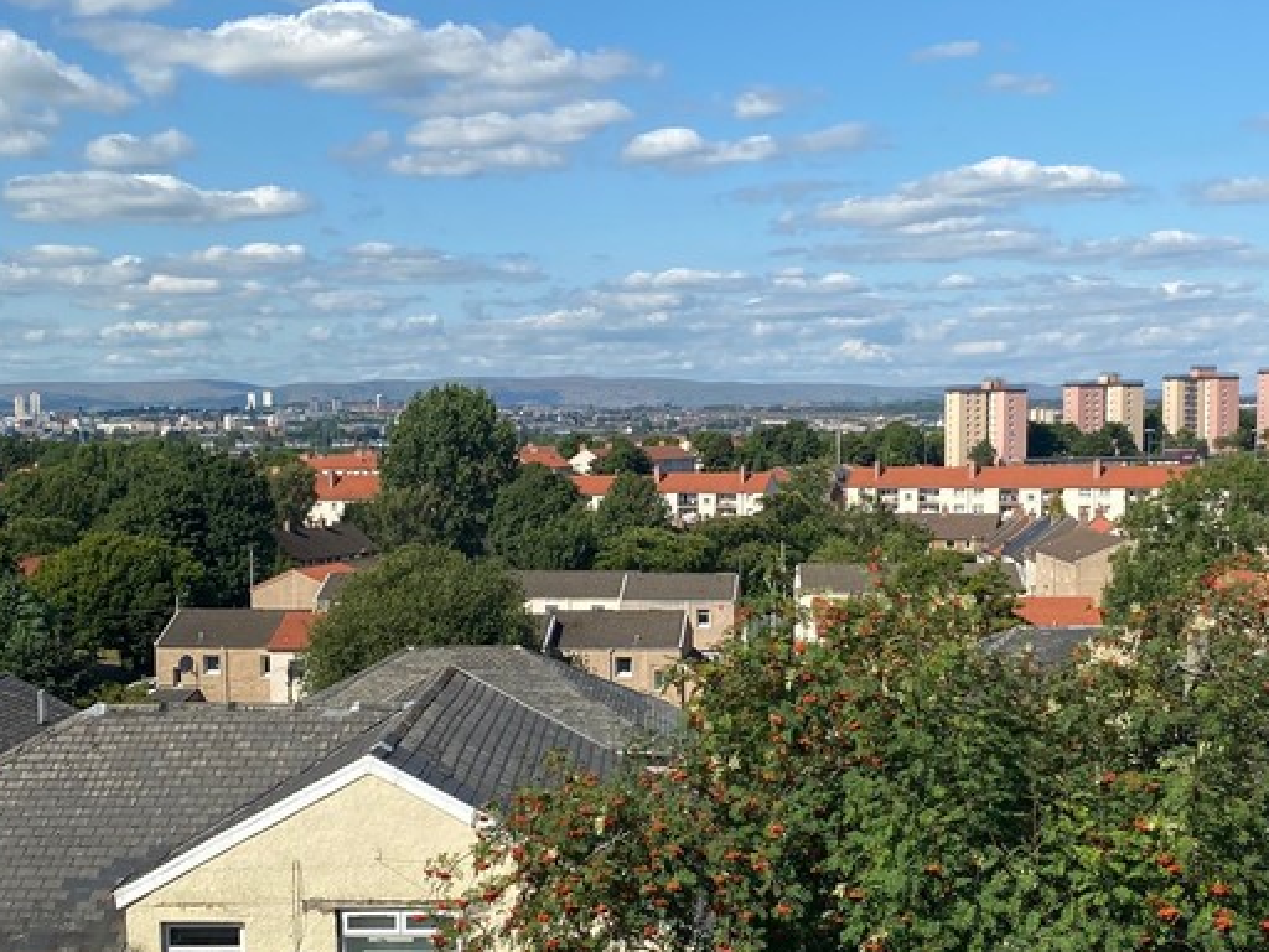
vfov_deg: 27.9
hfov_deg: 36.8
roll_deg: +0.7
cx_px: 605
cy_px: 588
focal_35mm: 52
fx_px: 1906
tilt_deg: -5.9
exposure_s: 1/3125
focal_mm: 4.25
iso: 32
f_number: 1.8
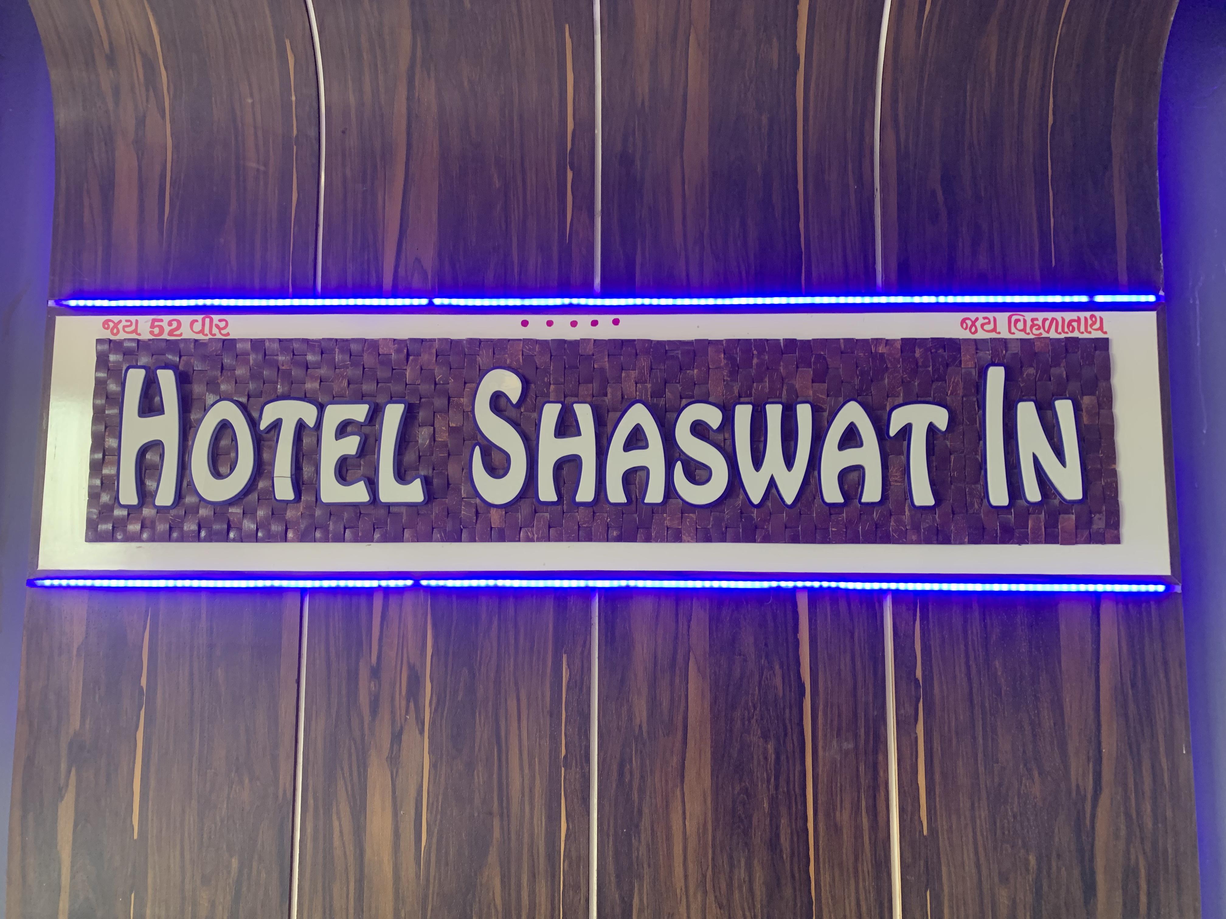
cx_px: 613
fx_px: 921
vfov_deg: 53.1
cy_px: 460
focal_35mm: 26
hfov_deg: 67.3
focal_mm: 4.25
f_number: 1.8
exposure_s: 1/50
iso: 125
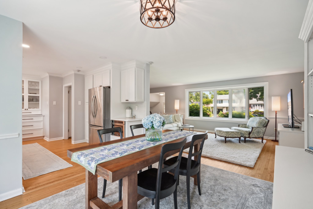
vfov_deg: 73.8
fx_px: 139
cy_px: 104
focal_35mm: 16
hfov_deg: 96.7
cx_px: 156
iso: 400
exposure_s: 1/6
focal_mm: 16
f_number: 8
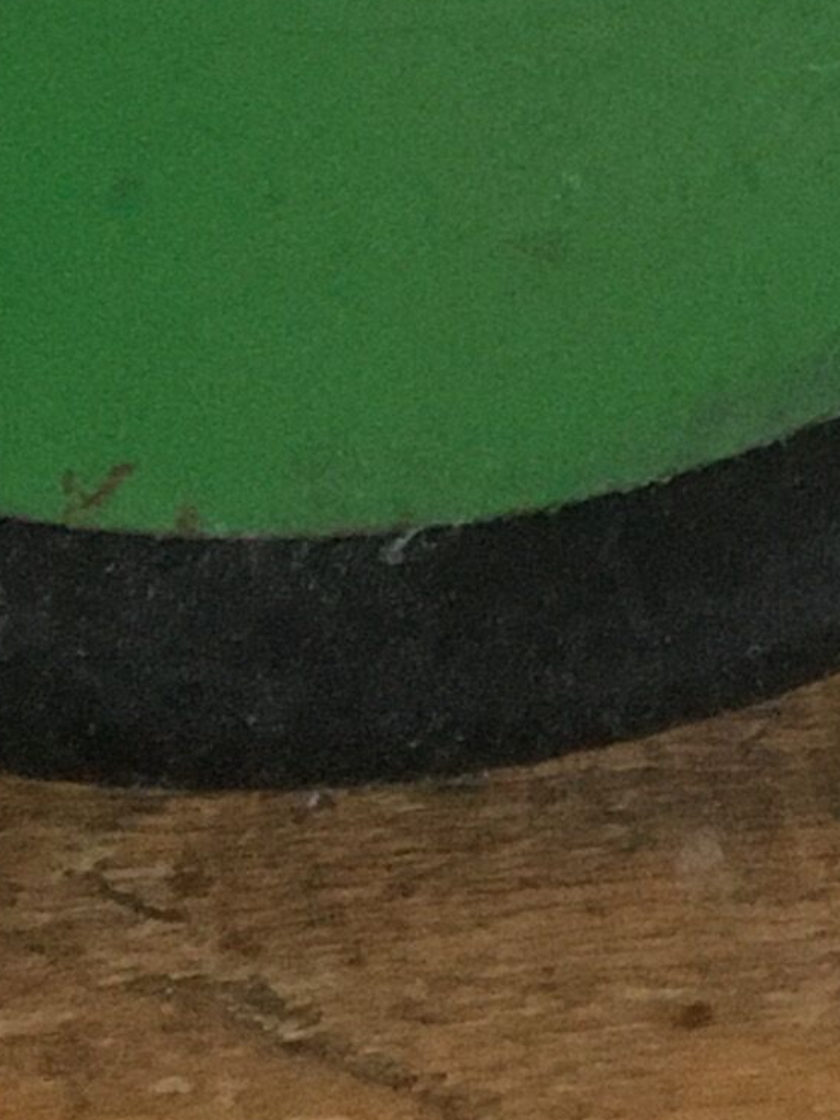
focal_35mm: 158
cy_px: -1666
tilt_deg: -65.8
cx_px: 307
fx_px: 5112
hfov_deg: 9.4
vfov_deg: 10.5
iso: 200
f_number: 2.2
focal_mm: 4.15
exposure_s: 1/17
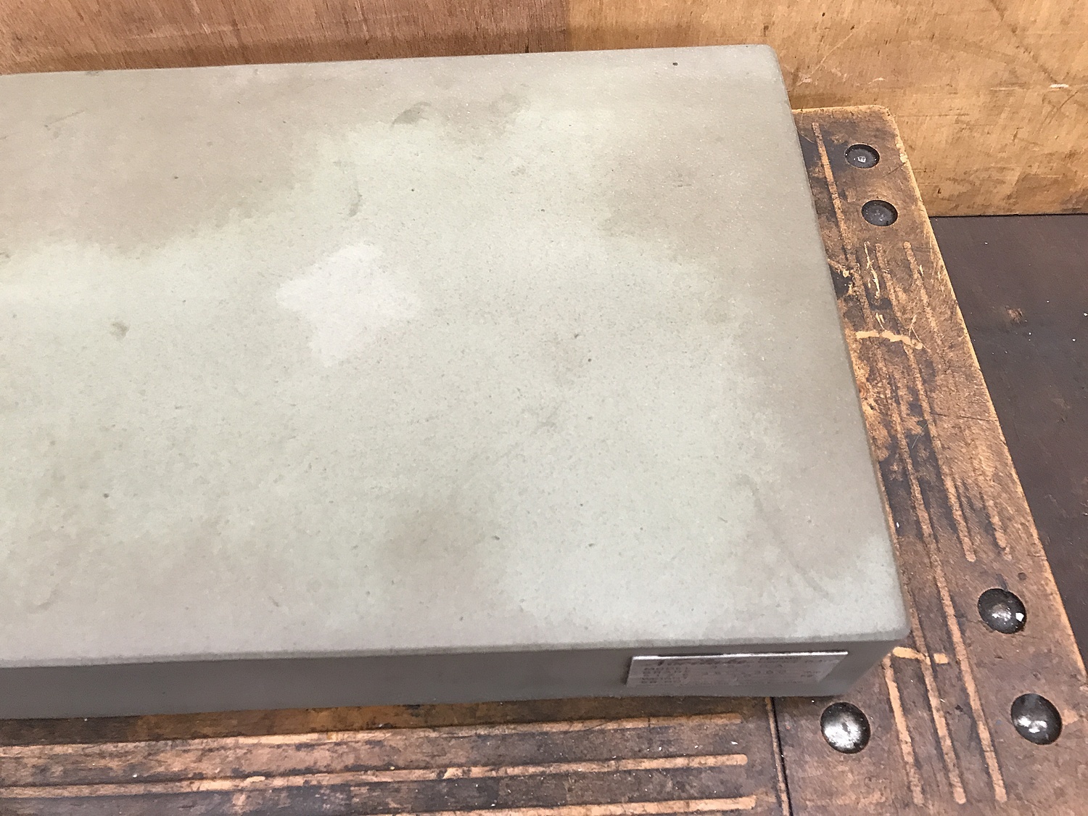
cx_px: 544
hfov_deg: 63.4
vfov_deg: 49.7
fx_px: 880
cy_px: 408
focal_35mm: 28
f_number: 1.8
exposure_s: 1/17
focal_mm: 3.99
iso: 40
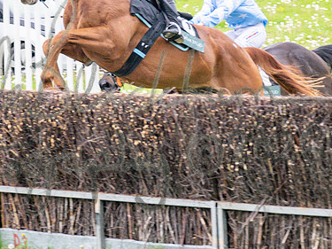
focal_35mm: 291
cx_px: 150
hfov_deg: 6.8
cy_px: 47
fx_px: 2790
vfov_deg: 5.1
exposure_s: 1/1250
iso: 400
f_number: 4
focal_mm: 72
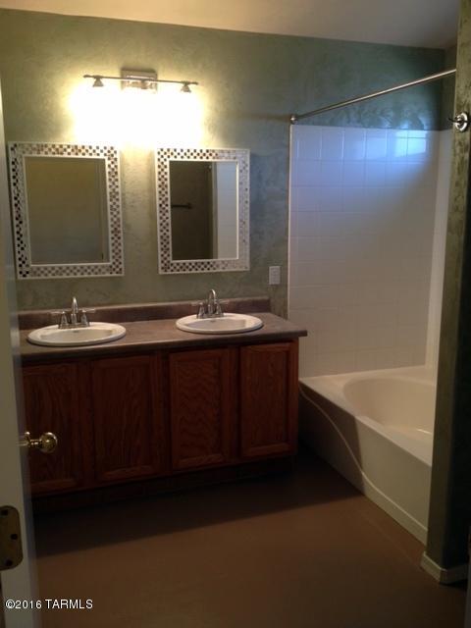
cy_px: 314
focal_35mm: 35
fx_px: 635
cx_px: 236
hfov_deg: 40.7
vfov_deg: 52.6
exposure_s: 1/20
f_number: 2.4
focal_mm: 4.28
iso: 64
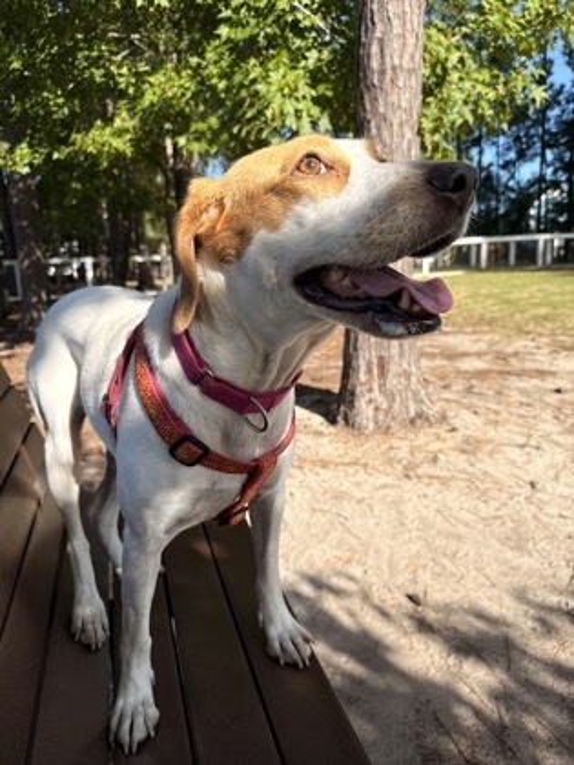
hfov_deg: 56.8
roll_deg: +2.1
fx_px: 531
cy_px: 382
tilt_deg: -11.9
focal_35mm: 24
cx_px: 287
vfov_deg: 71.6
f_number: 1.78
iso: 80
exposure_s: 1/2525
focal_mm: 6.76
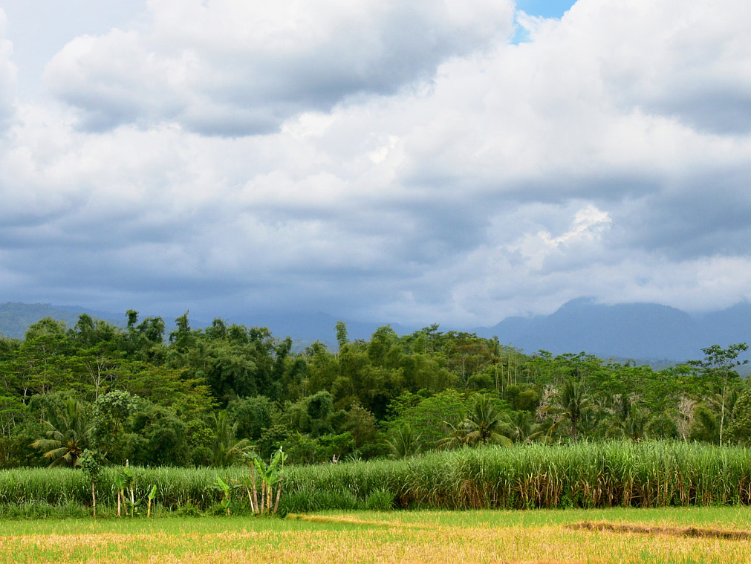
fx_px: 1584
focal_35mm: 73
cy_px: 265
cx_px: 290
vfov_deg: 20.2
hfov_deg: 26.6
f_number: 11
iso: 200
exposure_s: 1/250
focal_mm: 32
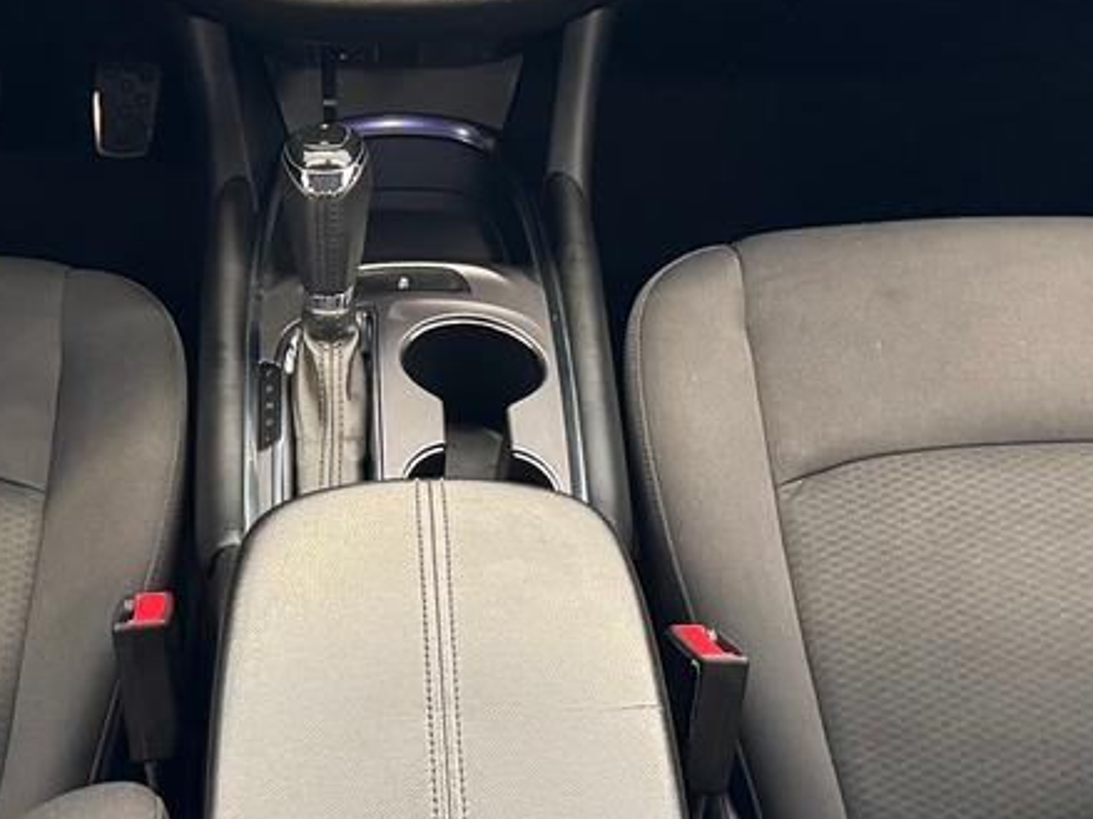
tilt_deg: -38.8
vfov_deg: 21.0
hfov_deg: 27.7
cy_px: 321
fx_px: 2210
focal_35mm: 70
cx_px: 403
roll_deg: -0.5
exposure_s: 1/60
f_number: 1.78
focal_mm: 6.76
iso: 800
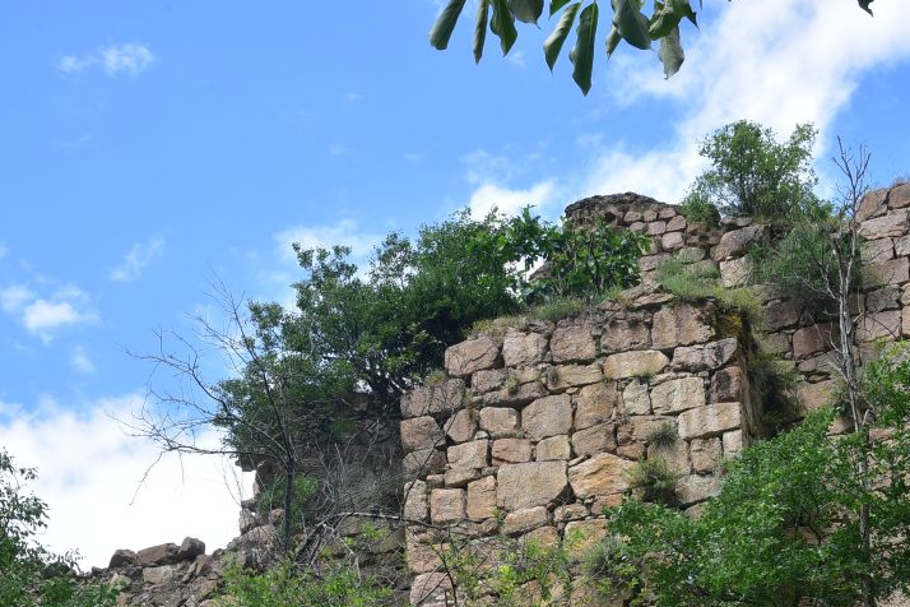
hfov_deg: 22.3
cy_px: 546
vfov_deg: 14.9
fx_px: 2300
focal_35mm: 91
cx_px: 623
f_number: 13
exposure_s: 1/125
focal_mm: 50
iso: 320
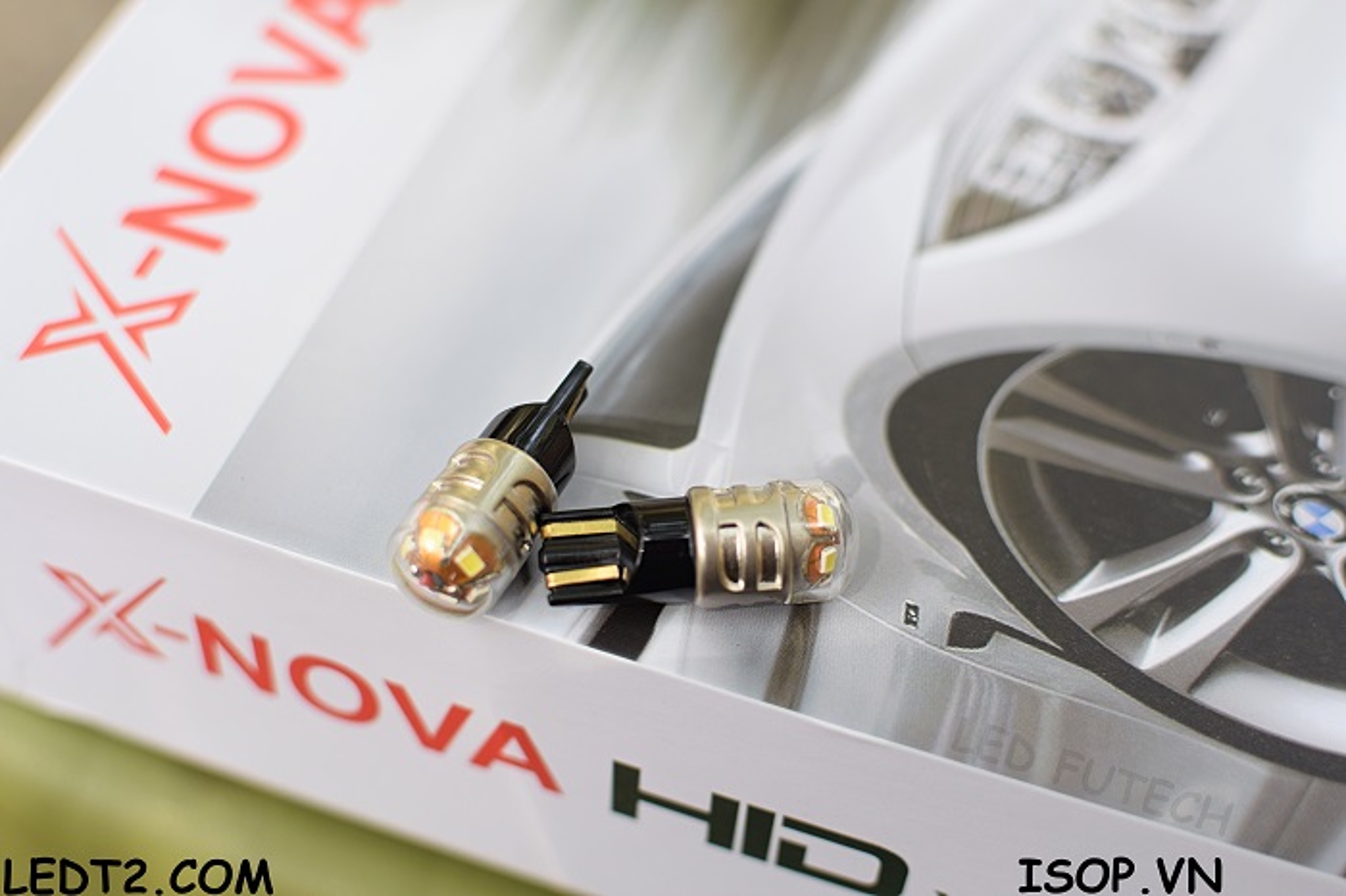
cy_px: 448
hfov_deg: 37.9
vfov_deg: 25.7
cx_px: 673
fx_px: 1962
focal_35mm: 52
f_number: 2.8
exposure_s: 1/200
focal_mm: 35
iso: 160
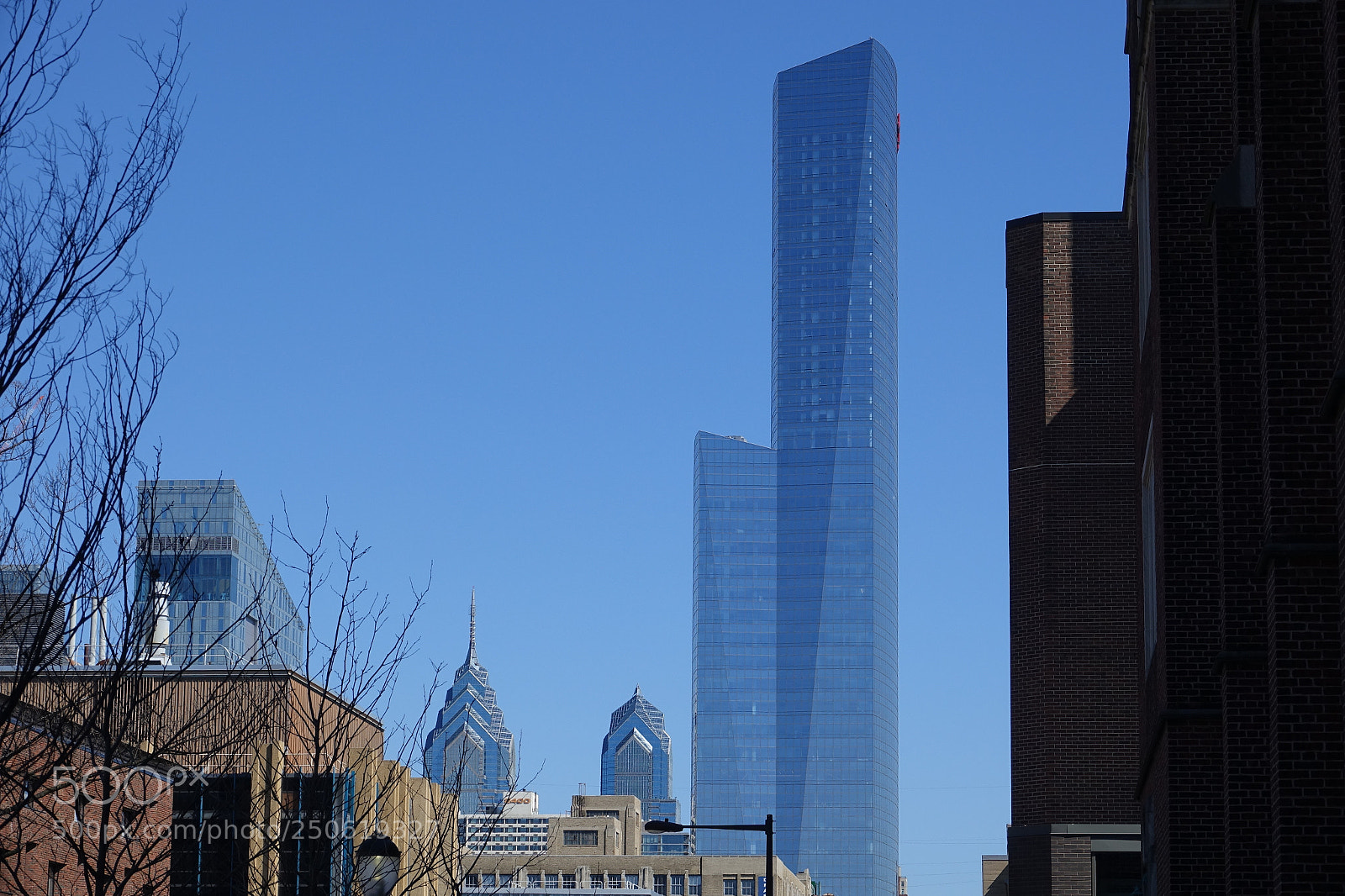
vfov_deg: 15.0
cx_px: 672
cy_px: 448
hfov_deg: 22.4
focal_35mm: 91
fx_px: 3399
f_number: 4.5
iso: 100
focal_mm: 33.51
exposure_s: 1/1000
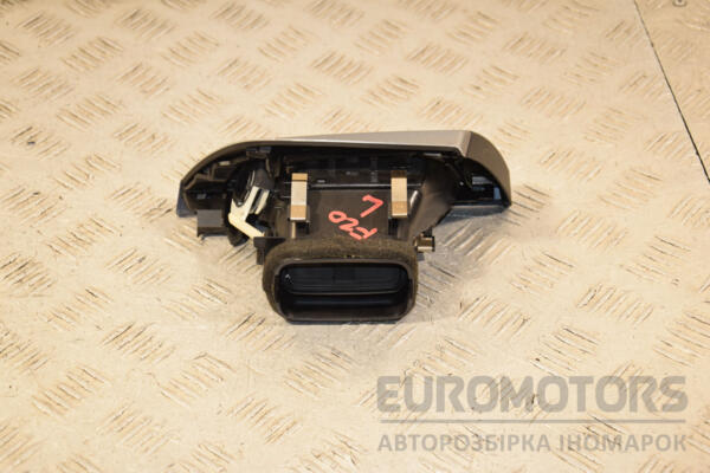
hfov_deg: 26.0
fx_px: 1538
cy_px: 236
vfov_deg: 17.5
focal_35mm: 78
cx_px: 355
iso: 800
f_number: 6.3
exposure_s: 1/200
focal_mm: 52
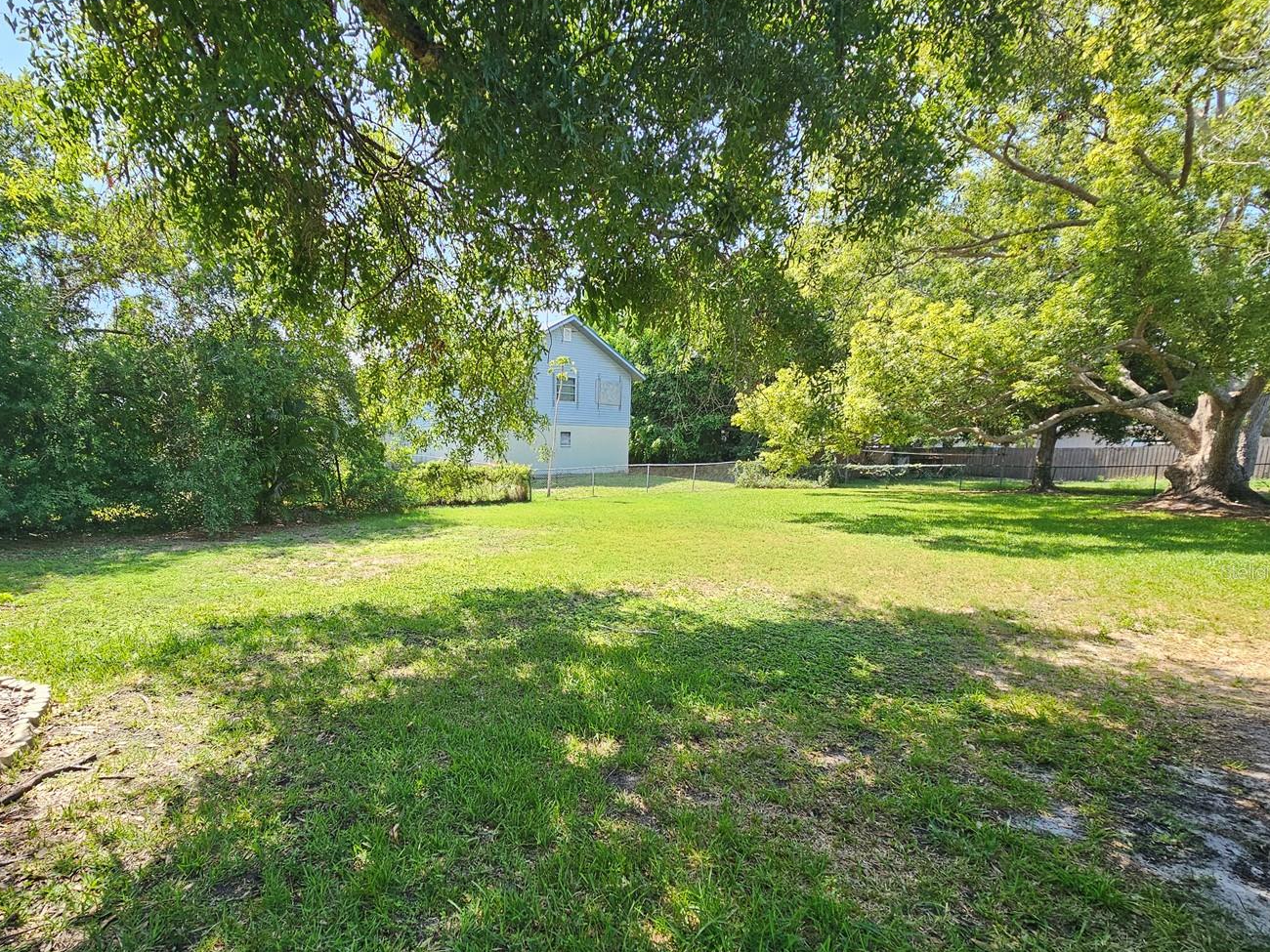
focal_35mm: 16
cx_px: 531
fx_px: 587
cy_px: 571
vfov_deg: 77.2
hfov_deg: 93.7
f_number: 2.2
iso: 50
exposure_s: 1/398
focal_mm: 2.2
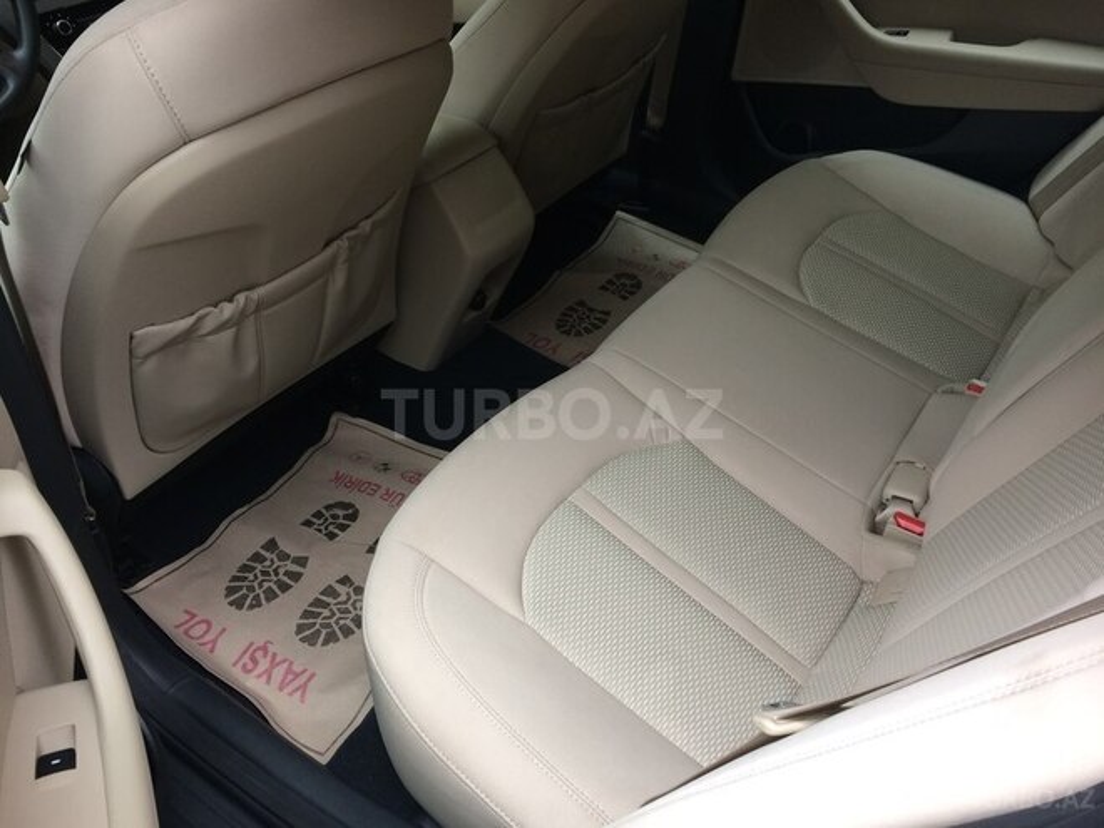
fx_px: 925
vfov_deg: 48.2
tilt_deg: -40.2
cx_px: 552
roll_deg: -0.4
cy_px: 414
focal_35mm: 29
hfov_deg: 61.7
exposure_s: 1/33
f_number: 2.2
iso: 32
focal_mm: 4.15
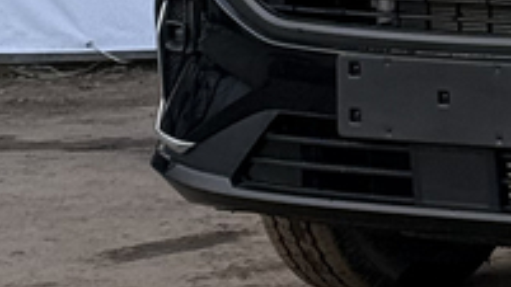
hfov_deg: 6.4
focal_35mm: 333
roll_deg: -0.3
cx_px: 908
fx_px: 4511
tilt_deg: +0.2
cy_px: -556
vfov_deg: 3.6
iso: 64
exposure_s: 1/652
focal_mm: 6.76
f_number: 1.78
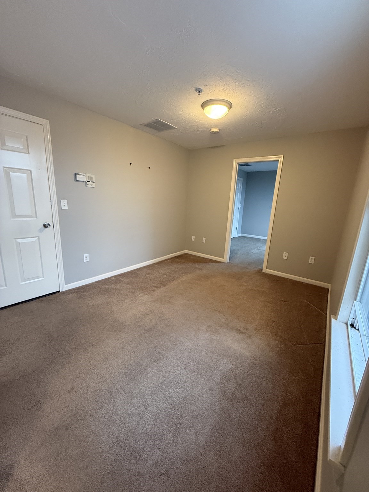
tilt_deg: -12.1
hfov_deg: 85.7
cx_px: 184
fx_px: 199
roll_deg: -3.0
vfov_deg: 102.1
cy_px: 246
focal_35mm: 14
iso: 400
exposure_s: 1/60
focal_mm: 2.22
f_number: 2.2
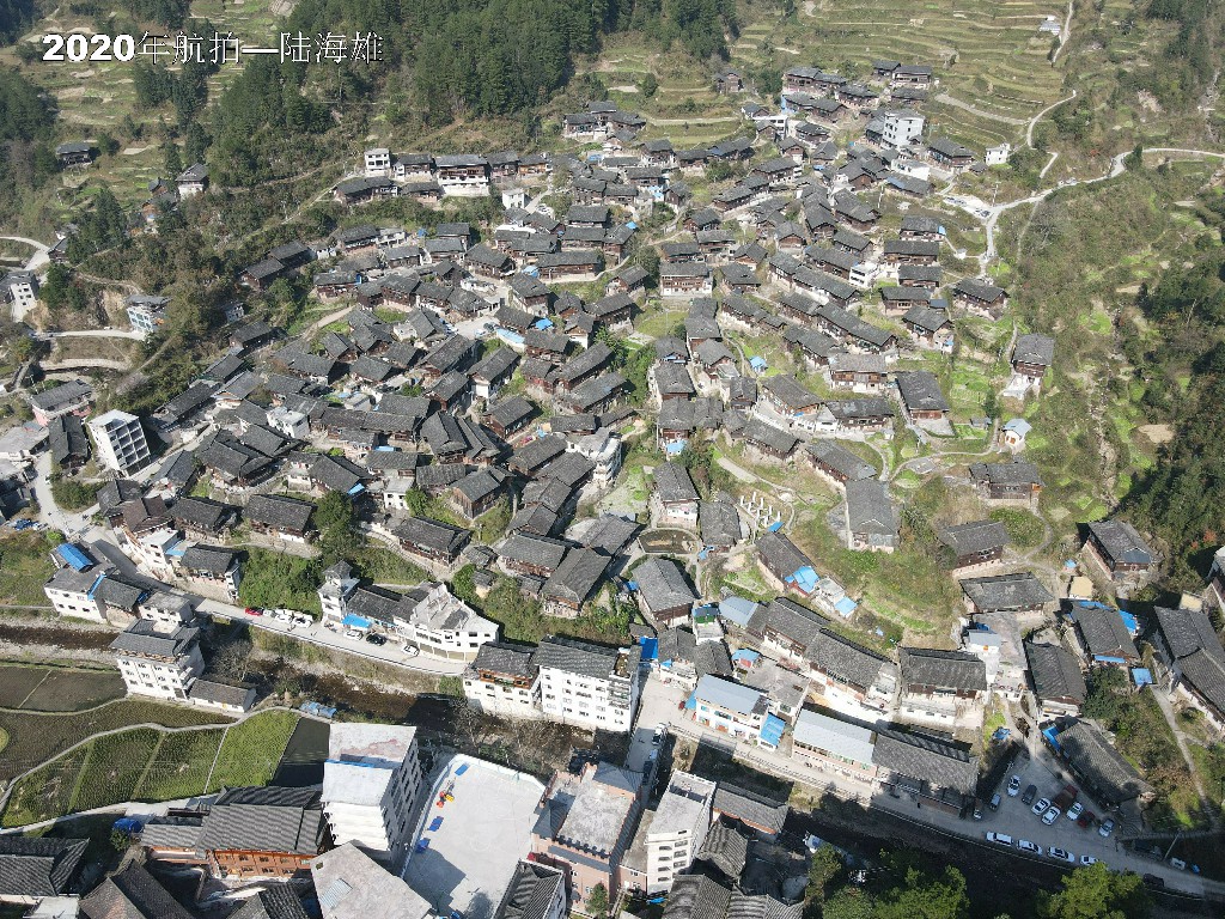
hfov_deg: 71.6
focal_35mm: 24
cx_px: 612
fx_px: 849
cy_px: 460
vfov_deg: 56.8
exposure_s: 1/500
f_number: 2.8
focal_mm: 4.5
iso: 110
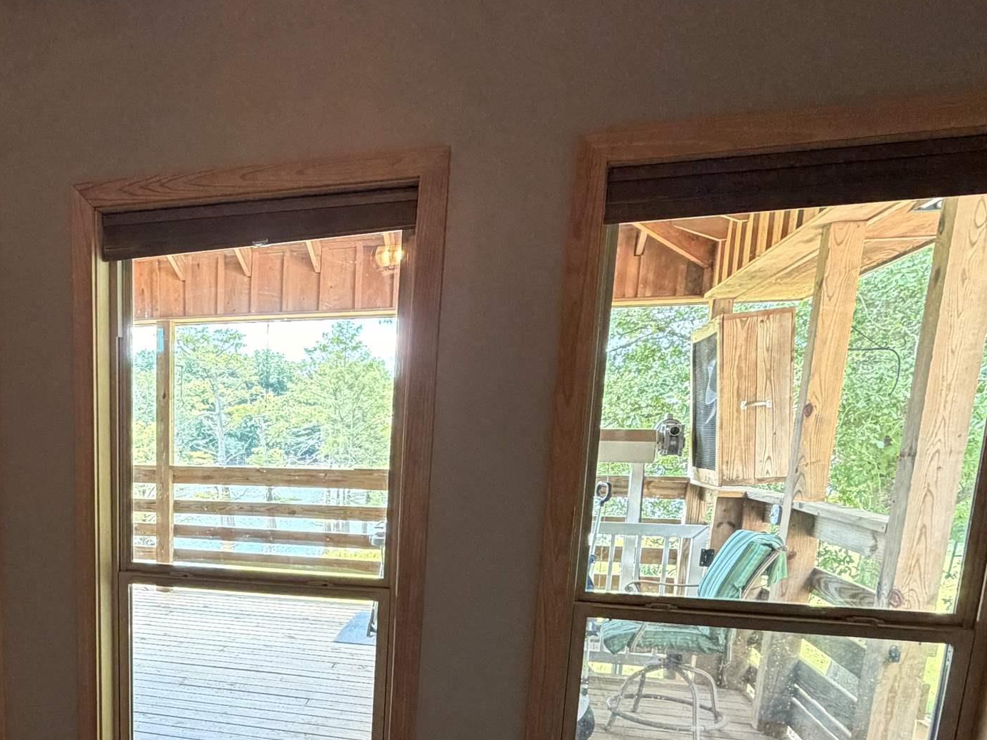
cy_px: 596
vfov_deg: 43.3
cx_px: 179
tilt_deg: -11.0
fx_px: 884
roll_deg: +0.5
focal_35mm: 31
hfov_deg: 53.9
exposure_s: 1/60
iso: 400
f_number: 2.2
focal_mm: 2.22
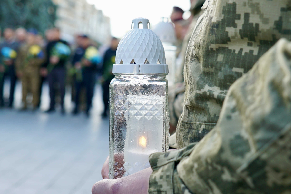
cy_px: 97
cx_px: 146
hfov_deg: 36.9
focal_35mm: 54
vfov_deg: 25.1
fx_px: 437
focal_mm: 36
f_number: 4
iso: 200
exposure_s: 1/250
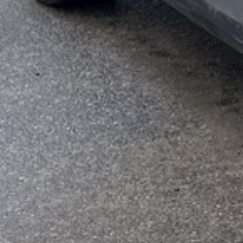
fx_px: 1287
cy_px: -70
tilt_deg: -16.4
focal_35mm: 162
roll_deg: +0.0
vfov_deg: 10.6
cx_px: 714
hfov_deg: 8.9
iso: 50
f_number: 1.5
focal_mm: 5.7
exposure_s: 1/1575
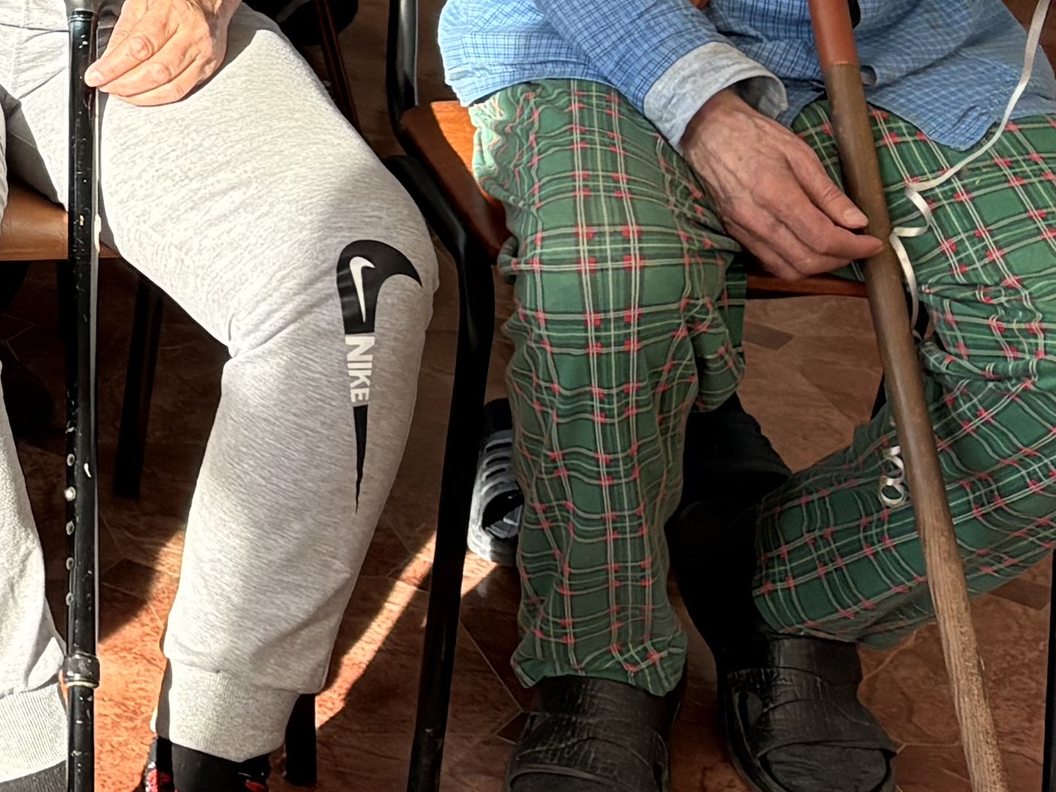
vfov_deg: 11.6
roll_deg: -0.7
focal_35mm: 121
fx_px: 3692
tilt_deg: -12.9
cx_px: -908
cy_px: -459
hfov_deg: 14.2
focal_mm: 5.96
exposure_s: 1/475
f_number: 1.6
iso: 64
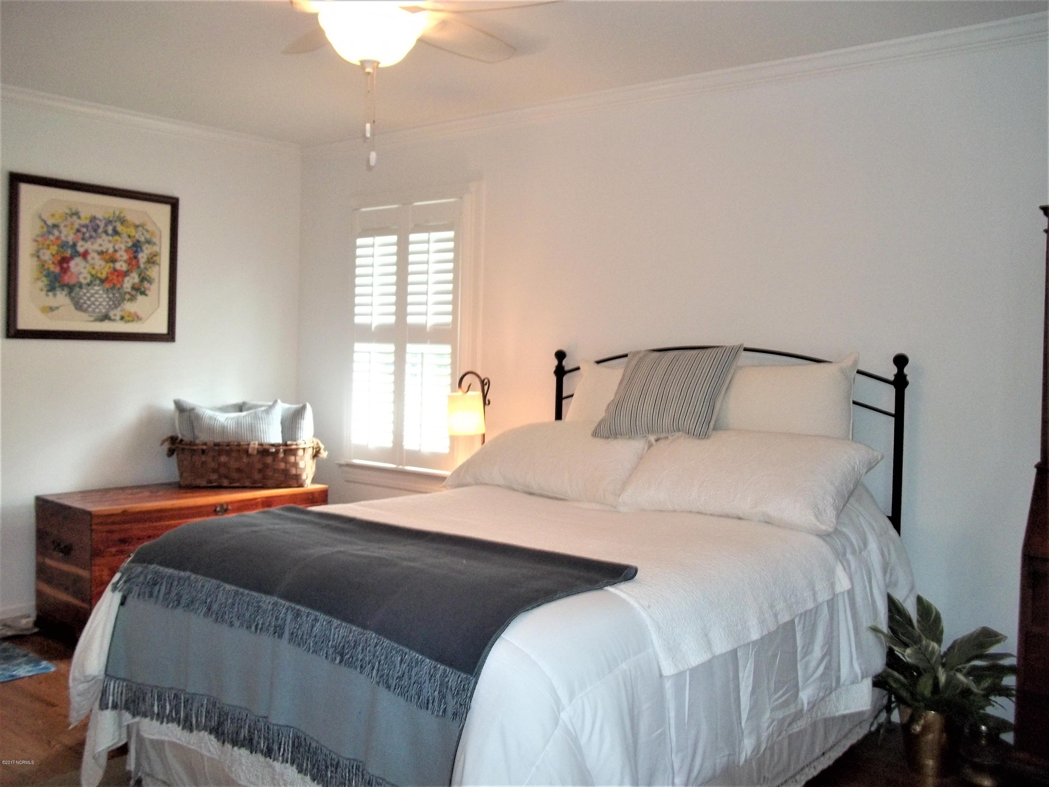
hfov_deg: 56.8
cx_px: 524
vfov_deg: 44.2
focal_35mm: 32
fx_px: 970
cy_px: 394
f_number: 2.9
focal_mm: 5.7
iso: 160
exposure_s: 1/50
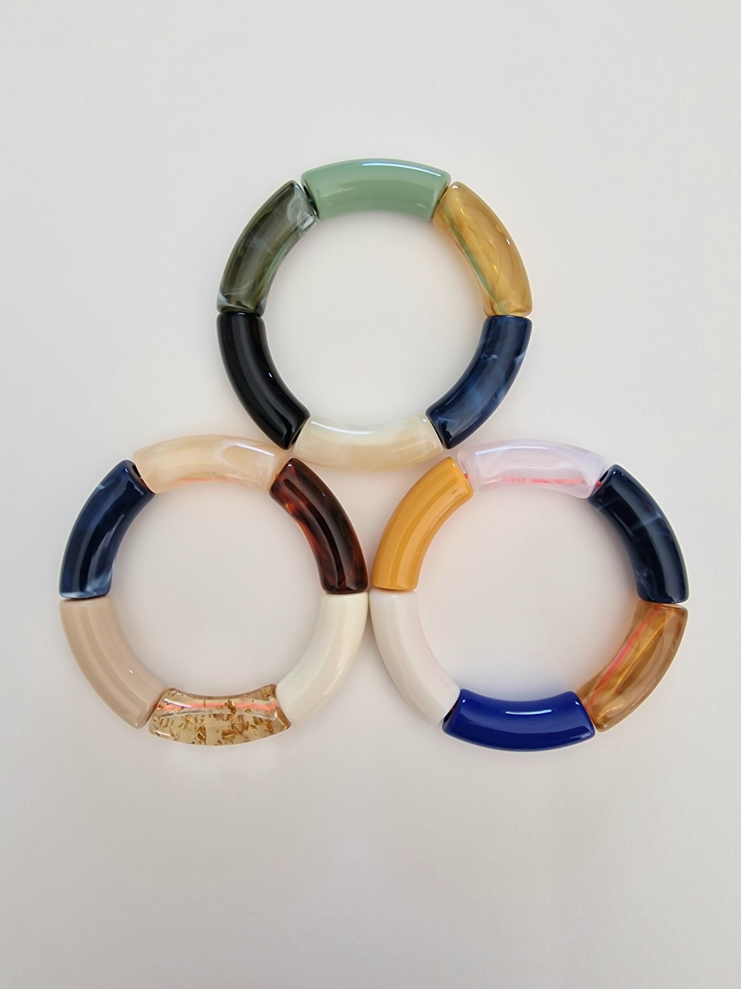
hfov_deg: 89.9
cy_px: 494
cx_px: 370
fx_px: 371
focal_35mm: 13
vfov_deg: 106.2
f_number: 2.2
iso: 50
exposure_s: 1/50
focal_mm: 2.2
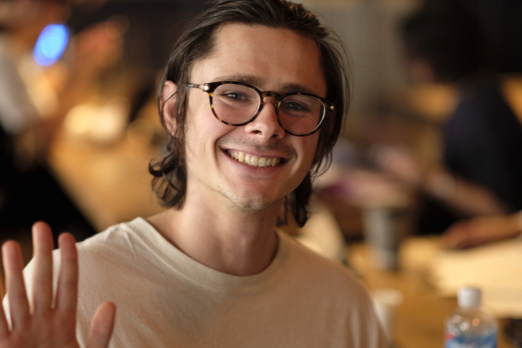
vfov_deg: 14.3
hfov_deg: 21.2
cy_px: 186
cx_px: 272
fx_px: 1392
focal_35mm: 96
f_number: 1.2
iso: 200
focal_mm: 56
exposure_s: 1/58
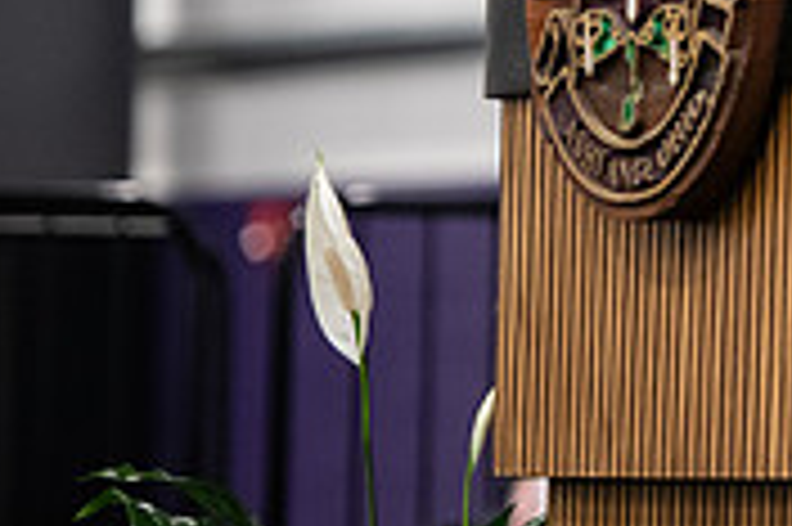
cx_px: 1233
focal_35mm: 446
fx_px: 9803
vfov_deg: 3.1
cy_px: -294
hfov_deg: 4.6
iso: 2500
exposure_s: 1/200
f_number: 3.2
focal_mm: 135
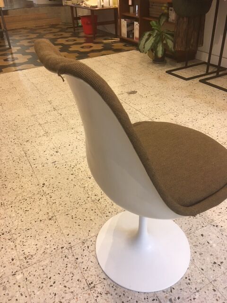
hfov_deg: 48.2
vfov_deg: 61.7
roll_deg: +2.2
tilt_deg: -33.8
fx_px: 254
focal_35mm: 29
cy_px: 152
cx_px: 114
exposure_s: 1/33
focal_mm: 4.15
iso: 160
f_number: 2.2
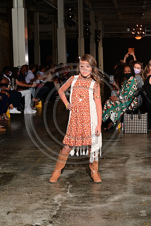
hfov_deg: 19.4
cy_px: 113
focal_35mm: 70
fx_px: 441
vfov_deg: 28.9
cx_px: 76
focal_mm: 70
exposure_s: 1/125
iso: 1000
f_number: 6.3
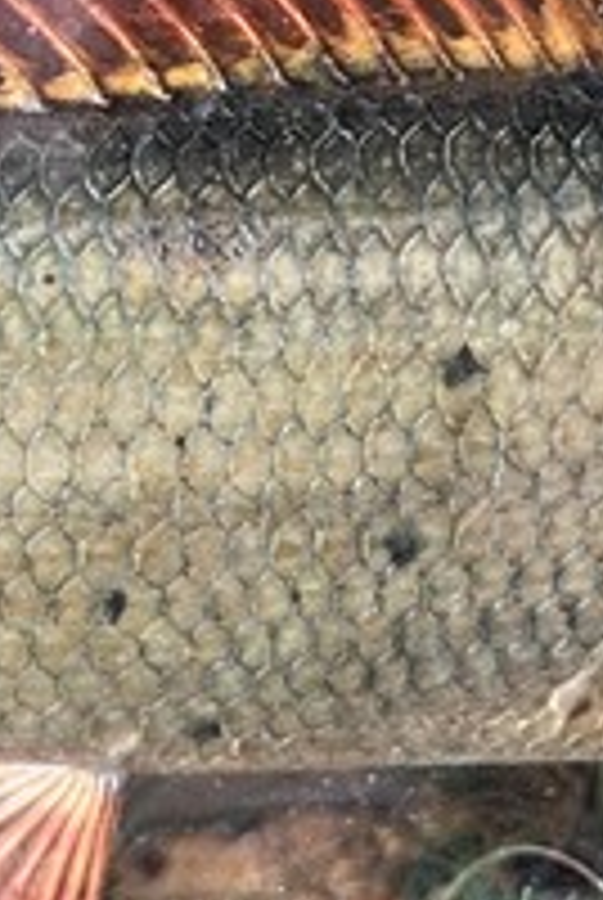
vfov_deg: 35.3
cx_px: 158
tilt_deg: -30.7
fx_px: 1352
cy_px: 148
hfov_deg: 24.9
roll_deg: +0.1
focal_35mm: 54
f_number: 1.6
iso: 125
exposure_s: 1/68
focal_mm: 5.1
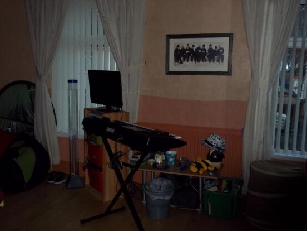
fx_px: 337
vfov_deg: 37.7
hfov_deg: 49.0
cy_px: 110
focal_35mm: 38
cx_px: 148
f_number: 3.1
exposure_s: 1/30
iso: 80
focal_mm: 6.5
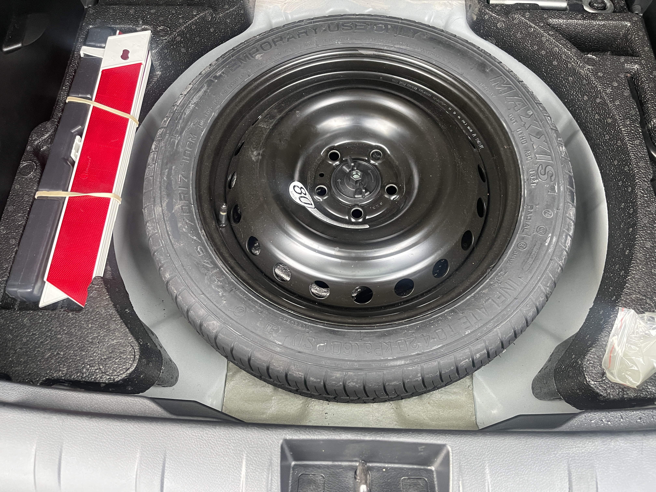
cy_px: 246
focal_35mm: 25
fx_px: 474
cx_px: 328
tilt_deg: -68.1
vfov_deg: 54.9
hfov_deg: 69.4
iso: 640
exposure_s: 1/35
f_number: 1.6
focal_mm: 5.1
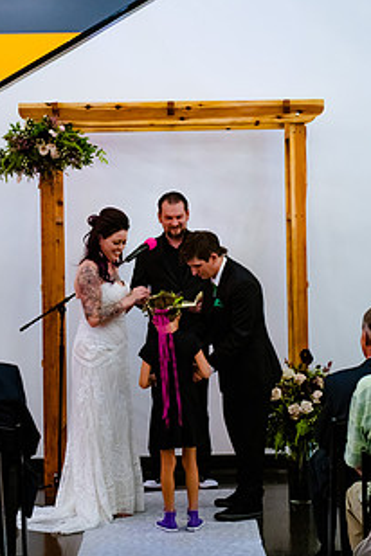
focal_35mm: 102
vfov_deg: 20.0
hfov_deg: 13.4
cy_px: 214
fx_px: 1577
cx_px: 173
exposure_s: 1/250
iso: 4000
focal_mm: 70
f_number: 2.8
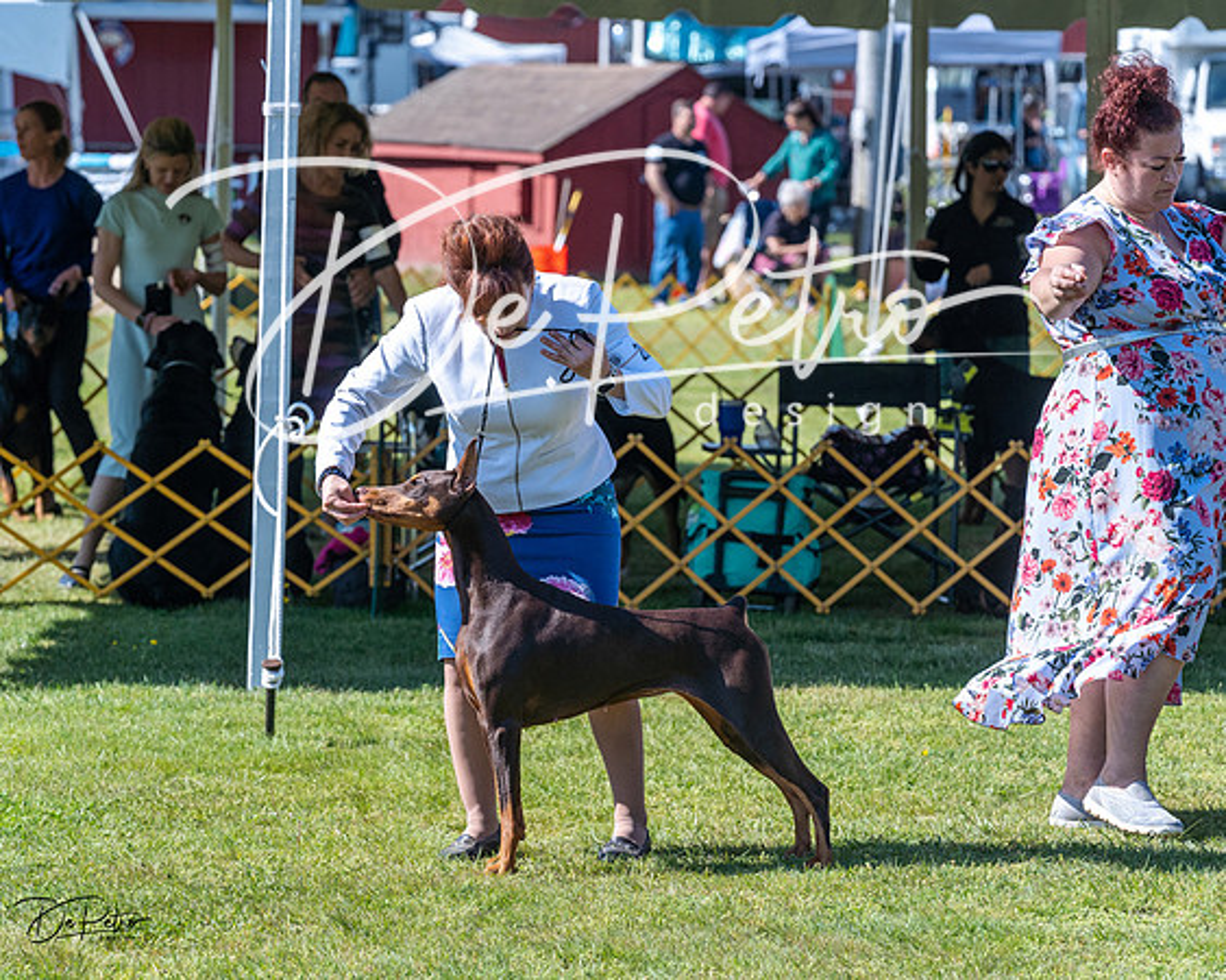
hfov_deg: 10.4
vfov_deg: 8.3
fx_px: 6740
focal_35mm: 186
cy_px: 490
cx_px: 613
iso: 640
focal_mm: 165
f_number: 6.3
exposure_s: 1/1600
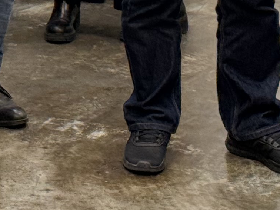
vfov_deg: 5.7
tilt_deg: -8.5
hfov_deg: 7.7
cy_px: -206
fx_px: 2071
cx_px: -49
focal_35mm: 256
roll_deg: -1.0
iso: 80
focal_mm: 6.76
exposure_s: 1/60
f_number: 1.78
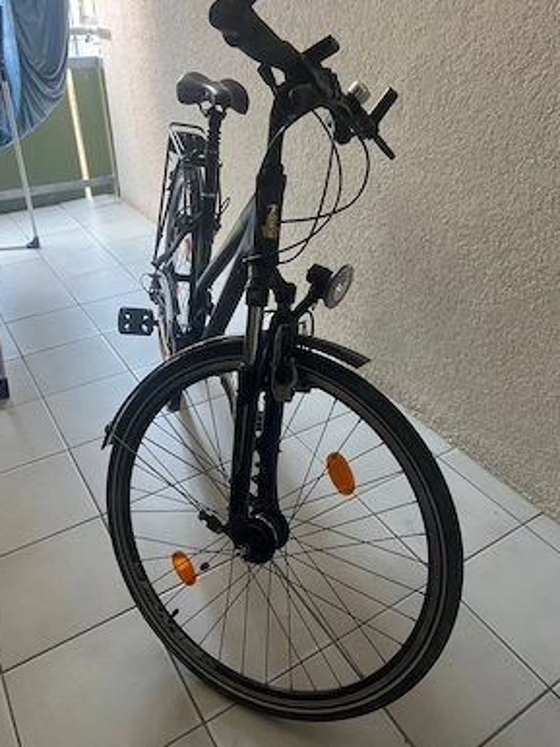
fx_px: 582
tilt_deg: -32.8
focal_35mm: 27
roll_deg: +1.3
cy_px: 373
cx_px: 279
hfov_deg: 51.4
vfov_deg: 65.3
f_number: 1.5
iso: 200
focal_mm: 5.7
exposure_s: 1/60
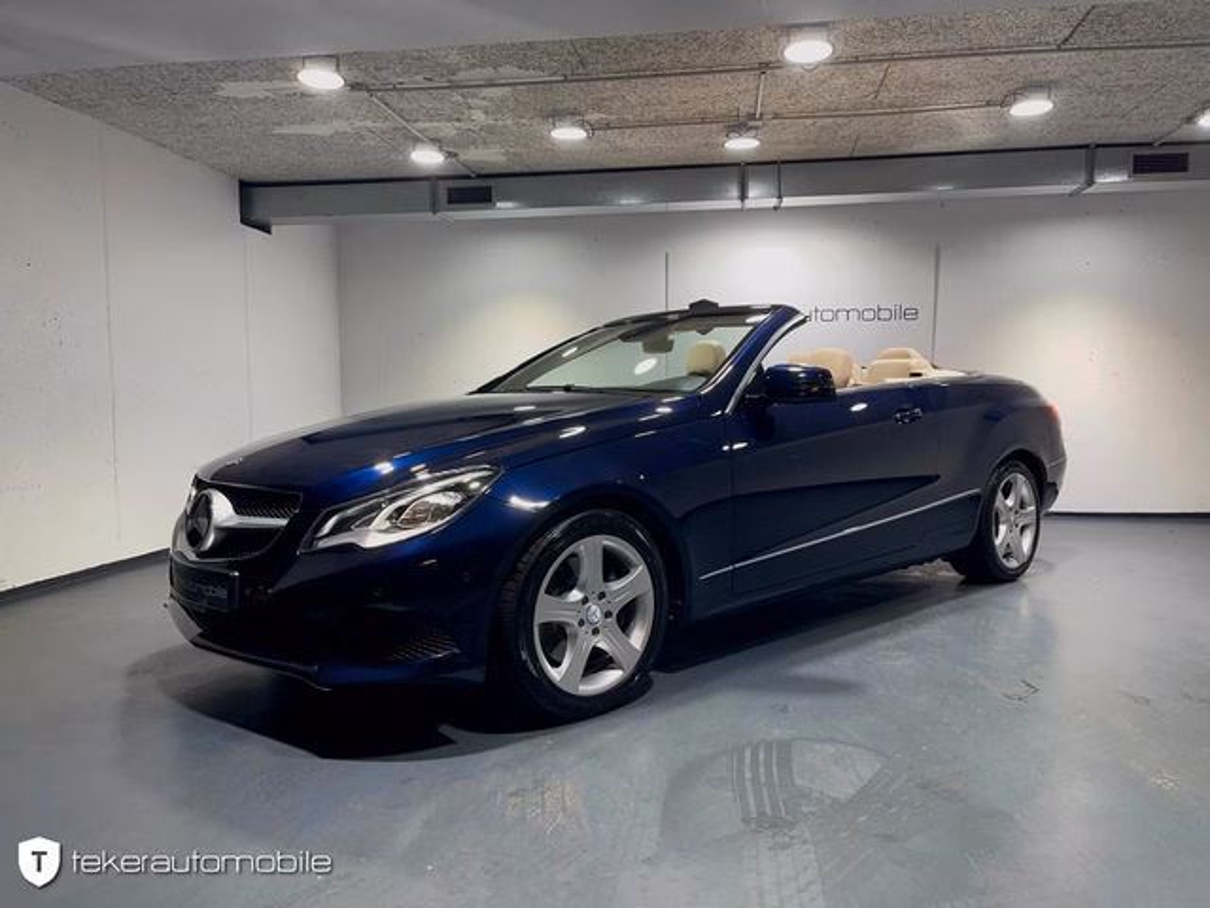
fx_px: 874
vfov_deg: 54.9
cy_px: 454
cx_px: 605
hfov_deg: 69.4
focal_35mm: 25
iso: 64
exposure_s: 1/100
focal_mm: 5.1
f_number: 1.6
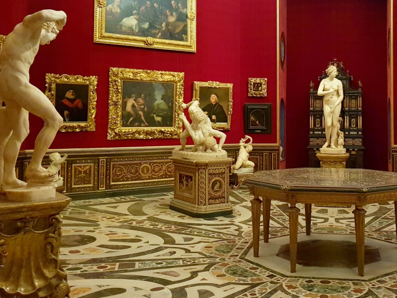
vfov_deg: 34.9
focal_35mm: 41
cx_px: 272
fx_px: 470
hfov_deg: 44.9
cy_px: 109
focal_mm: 4.2
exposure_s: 1/10
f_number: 1.7
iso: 500
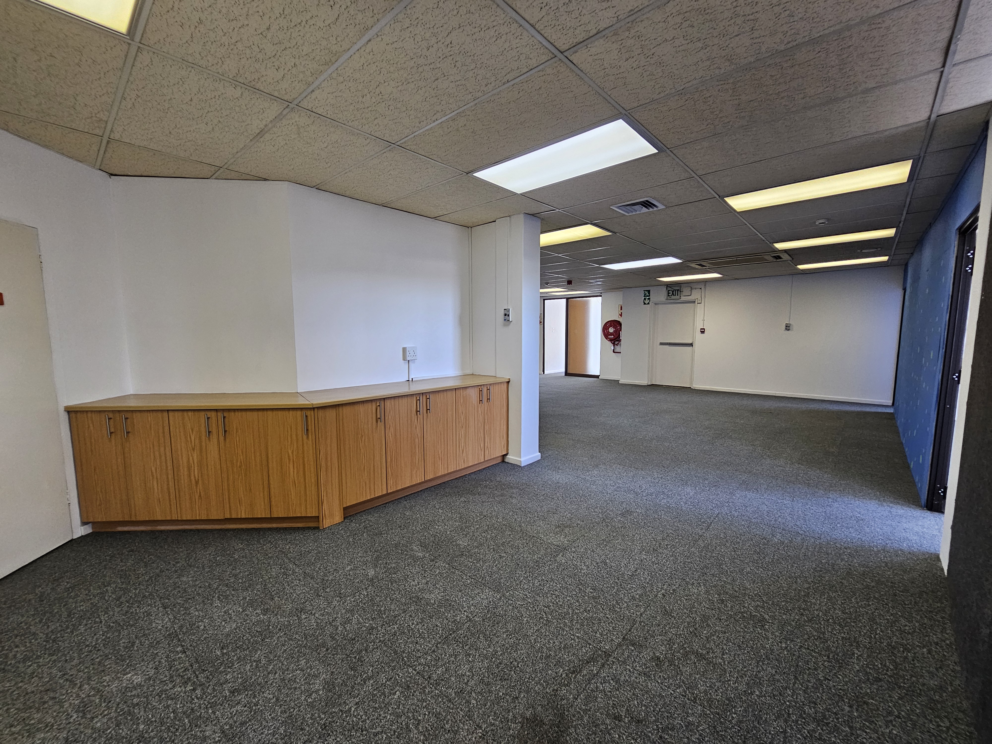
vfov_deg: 89.9
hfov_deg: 106.2
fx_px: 373
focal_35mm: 13
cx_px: 496
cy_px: 372
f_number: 2.2
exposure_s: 1/50
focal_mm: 2.2
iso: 200
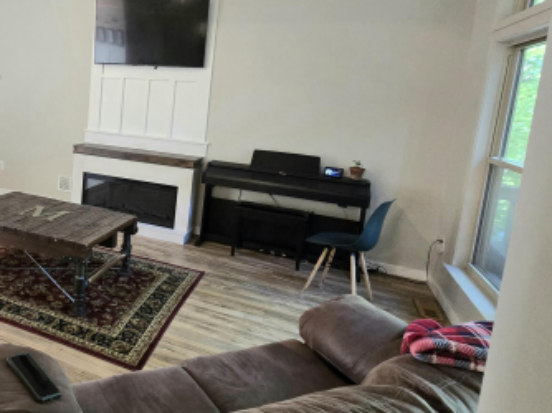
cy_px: 155
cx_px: 67
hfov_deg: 58.7
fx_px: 414
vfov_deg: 52.4
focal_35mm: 26
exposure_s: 1/60.2
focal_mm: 2.2
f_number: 2.2
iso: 500
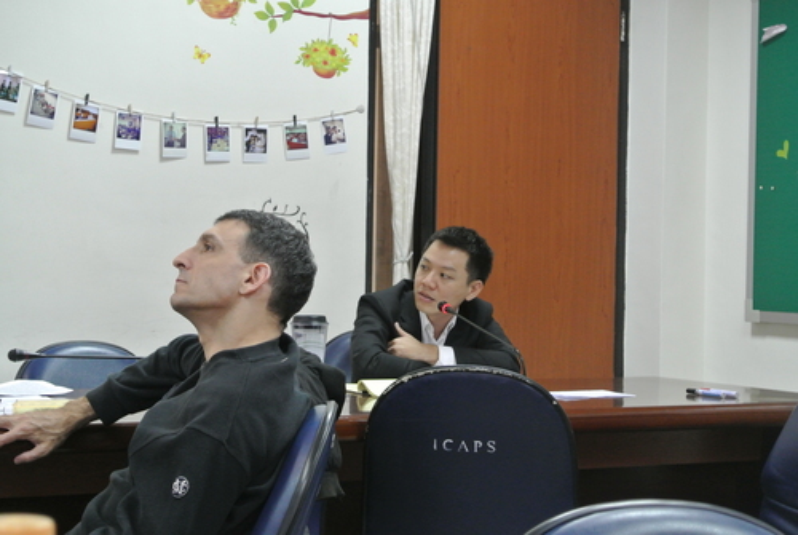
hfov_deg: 25.0
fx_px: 1798
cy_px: 268
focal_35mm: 81
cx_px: 399
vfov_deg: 16.9
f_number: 5.6
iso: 800
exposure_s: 1/15
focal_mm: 30
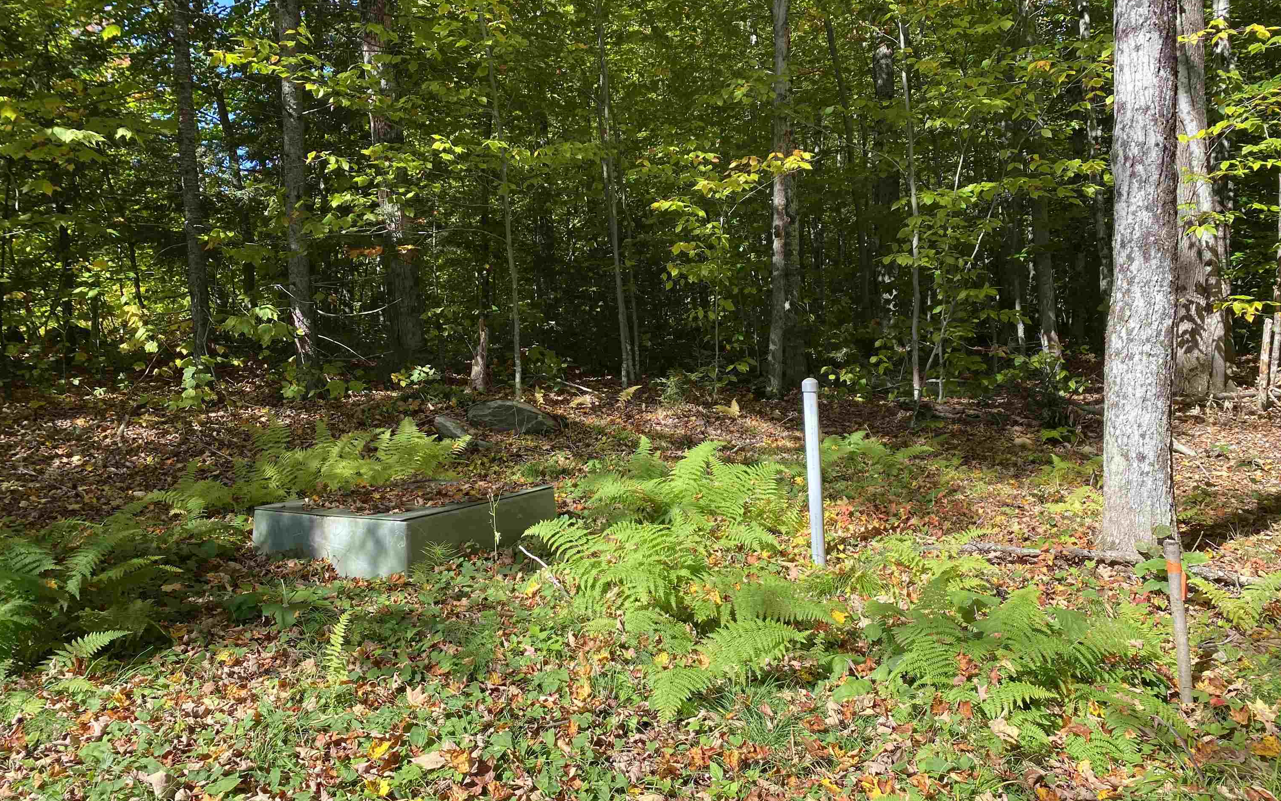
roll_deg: +2.3
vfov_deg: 44.5
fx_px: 978
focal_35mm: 28
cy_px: 387
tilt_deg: -1.7
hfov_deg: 66.5
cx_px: 649
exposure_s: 1/772
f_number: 1.8
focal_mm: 4.25
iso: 32
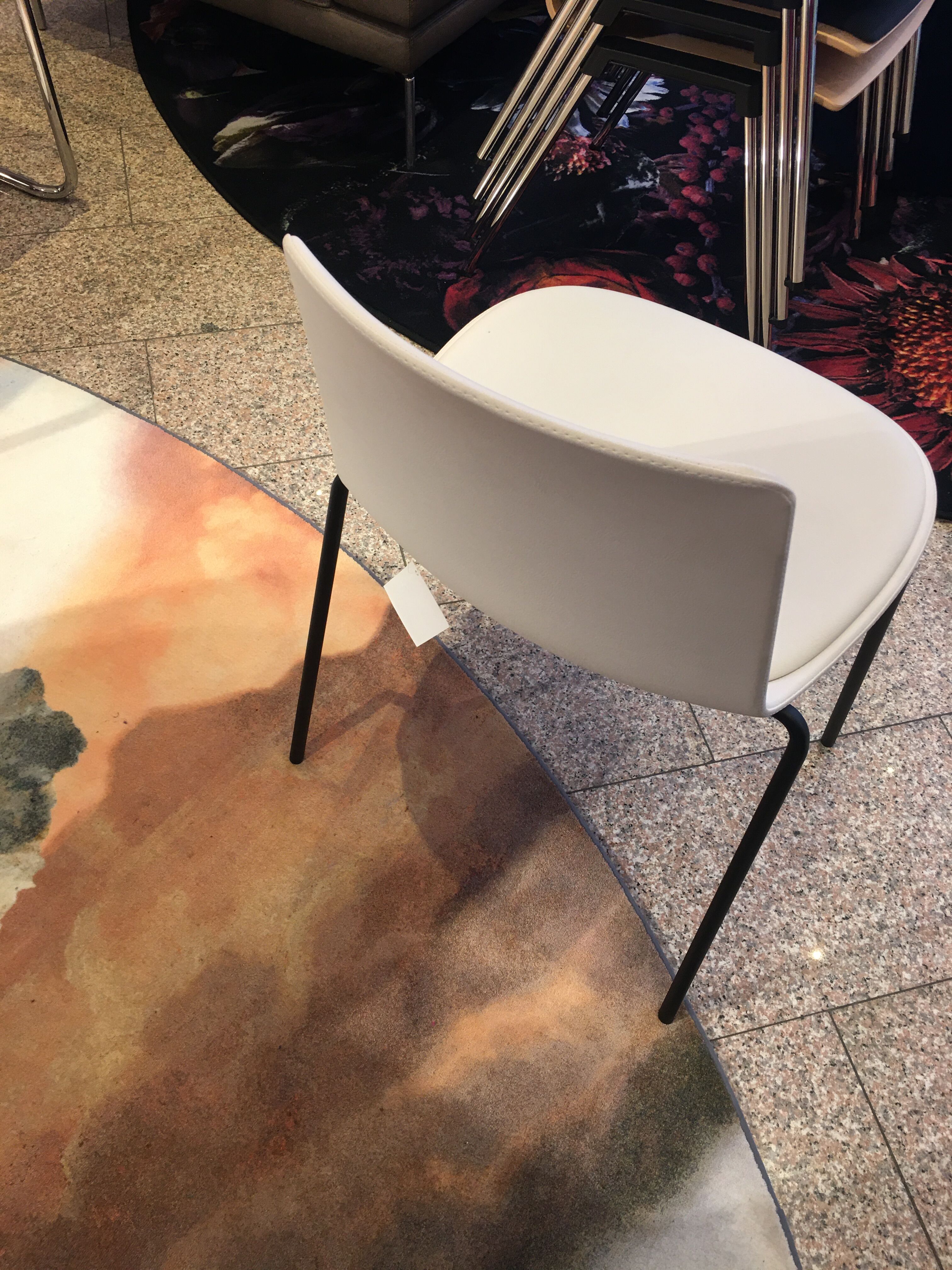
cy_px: 635
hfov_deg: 48.2
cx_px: 476
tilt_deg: -53.5
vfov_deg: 61.7
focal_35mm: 29
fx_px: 1063
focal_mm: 4.15
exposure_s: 1/17
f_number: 2.2
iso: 32
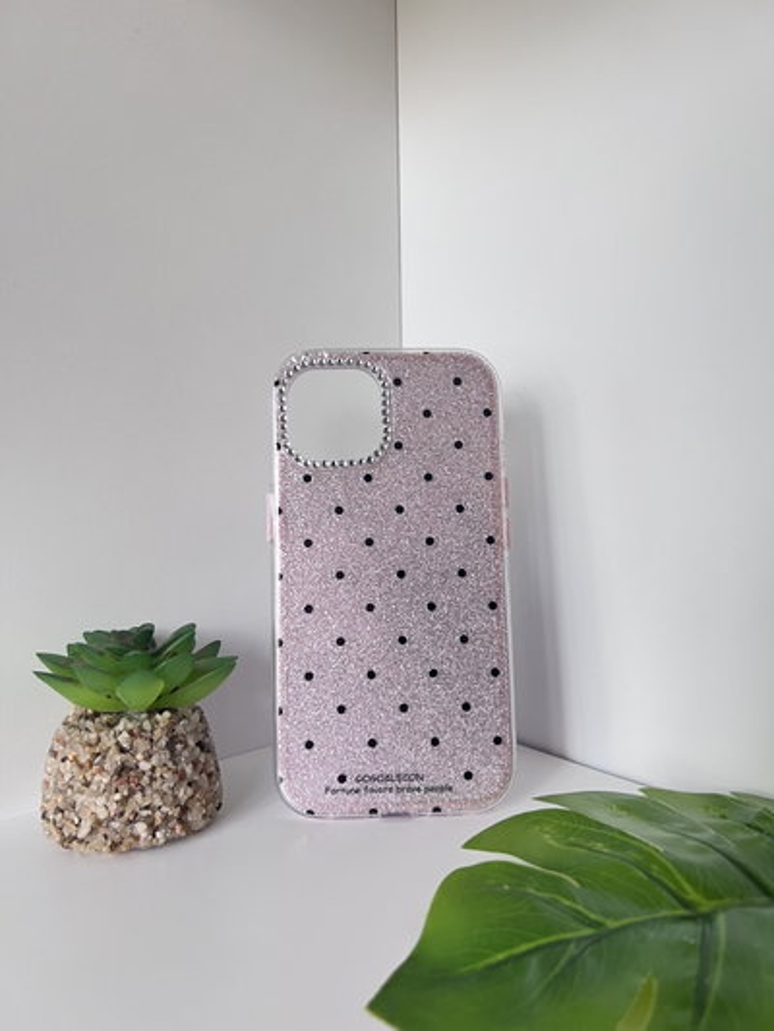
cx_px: 387
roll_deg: +2.5
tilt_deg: -5.0
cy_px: 516
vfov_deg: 67.3
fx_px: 775
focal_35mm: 26
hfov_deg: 53.1
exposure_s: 1/92
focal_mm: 5.7
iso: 125
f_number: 1.5
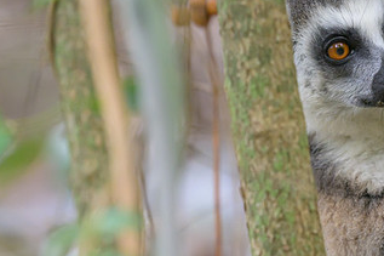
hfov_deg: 2.8
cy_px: 55
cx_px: 349
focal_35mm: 733
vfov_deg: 1.9
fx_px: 7814
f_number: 5.6
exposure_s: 1/500
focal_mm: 400
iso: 3200
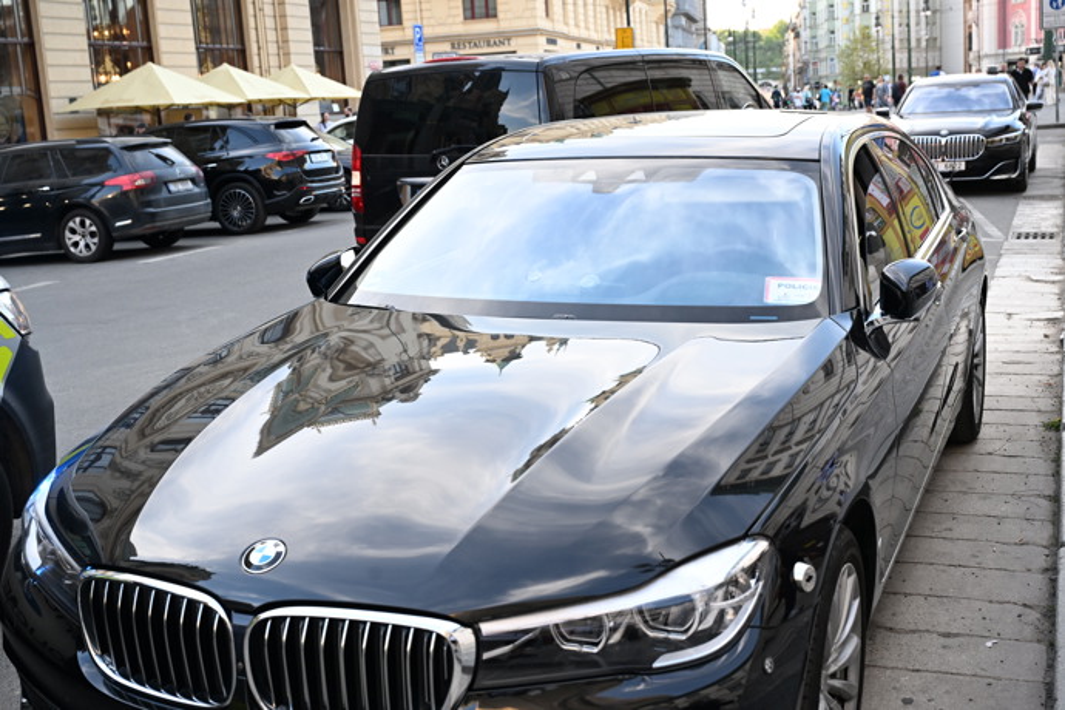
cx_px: 532
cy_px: 355
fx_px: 1272
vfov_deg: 31.2
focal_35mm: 43
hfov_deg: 45.4
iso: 800
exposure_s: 1/200
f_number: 5.6
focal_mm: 43
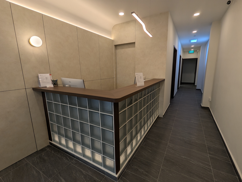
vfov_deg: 78.2
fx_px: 112
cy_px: 91
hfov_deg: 94.4
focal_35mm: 16
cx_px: 121
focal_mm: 2.35
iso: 47
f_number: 2.2
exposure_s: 1/98.1
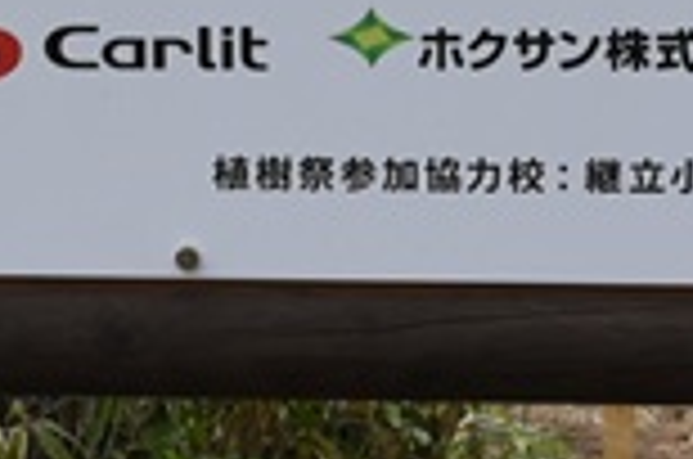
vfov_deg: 8.7
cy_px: -76
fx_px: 2997
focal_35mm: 156
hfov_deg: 13.1
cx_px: 45
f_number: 4.5
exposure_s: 1/3200
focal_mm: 24
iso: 800
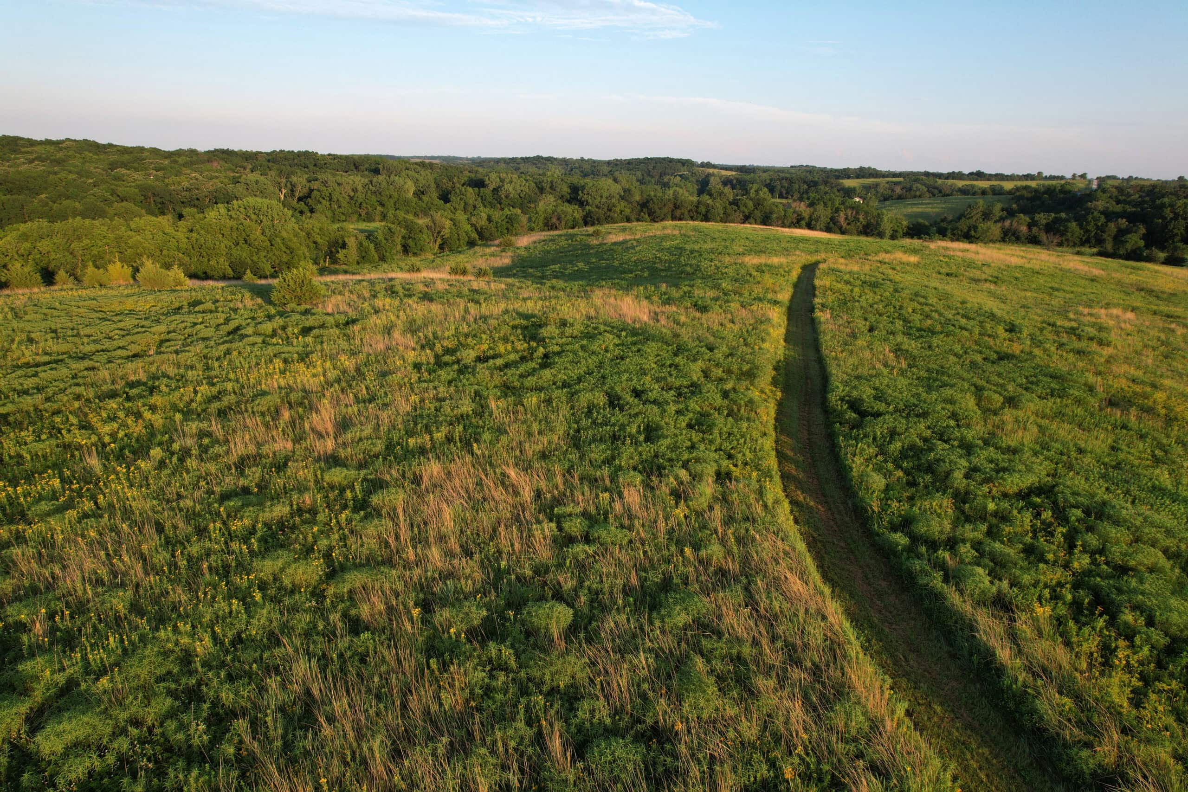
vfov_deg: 57.2
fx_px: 726
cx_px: 594
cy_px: 396
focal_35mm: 22
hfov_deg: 78.6
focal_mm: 8.4
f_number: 2.8
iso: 110
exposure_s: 1/640
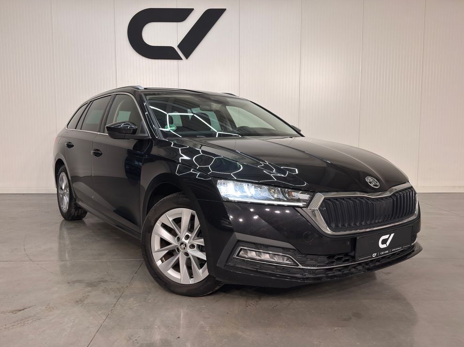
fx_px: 402
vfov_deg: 46.8
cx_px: 233
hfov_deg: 60.0
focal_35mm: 30
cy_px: 174
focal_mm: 6.76
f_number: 1.78
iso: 50
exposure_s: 1/100
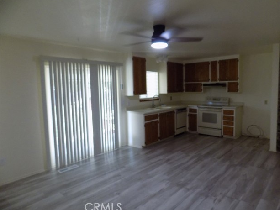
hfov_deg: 71.6
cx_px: 145
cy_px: 104
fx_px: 194
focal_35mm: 24
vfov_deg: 56.8
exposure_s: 1/30
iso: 280
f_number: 3.1
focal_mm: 4
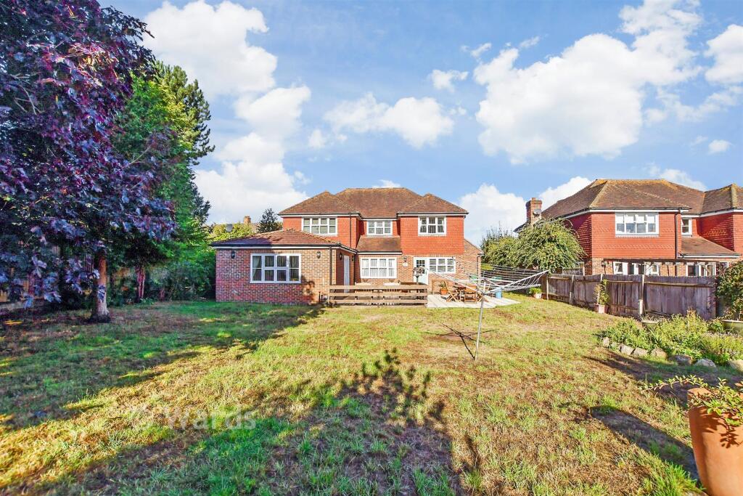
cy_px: 248
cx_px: 372
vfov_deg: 77.3
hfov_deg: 100.4
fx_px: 310
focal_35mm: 15
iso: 320
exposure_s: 1/1000
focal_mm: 10
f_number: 8
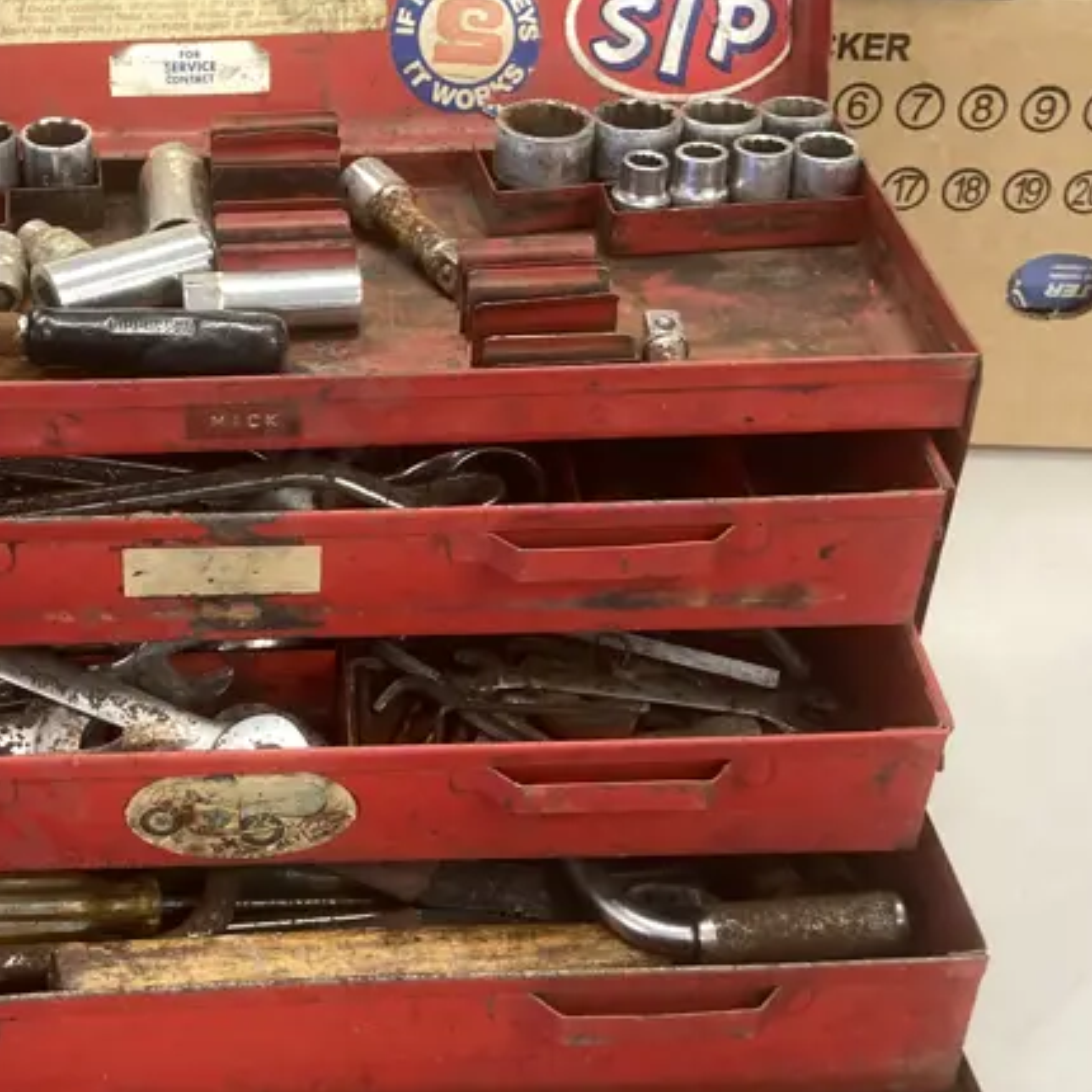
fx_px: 2106
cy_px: 543
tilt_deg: -37.6
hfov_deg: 28.5
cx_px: 234
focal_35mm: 59
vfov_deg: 29.1
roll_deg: +0.7
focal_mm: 3.99
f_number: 1.8
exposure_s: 1/50
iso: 125
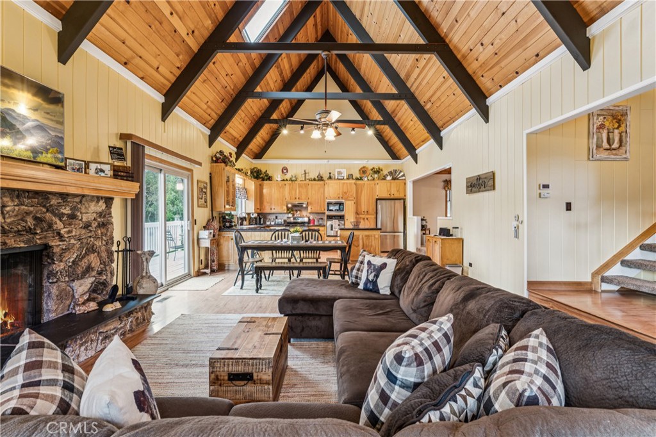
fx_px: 299
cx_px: 328
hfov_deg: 95.3
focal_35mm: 16
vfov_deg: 72.4
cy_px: 218
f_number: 13
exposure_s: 3.2
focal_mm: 16.4
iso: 100
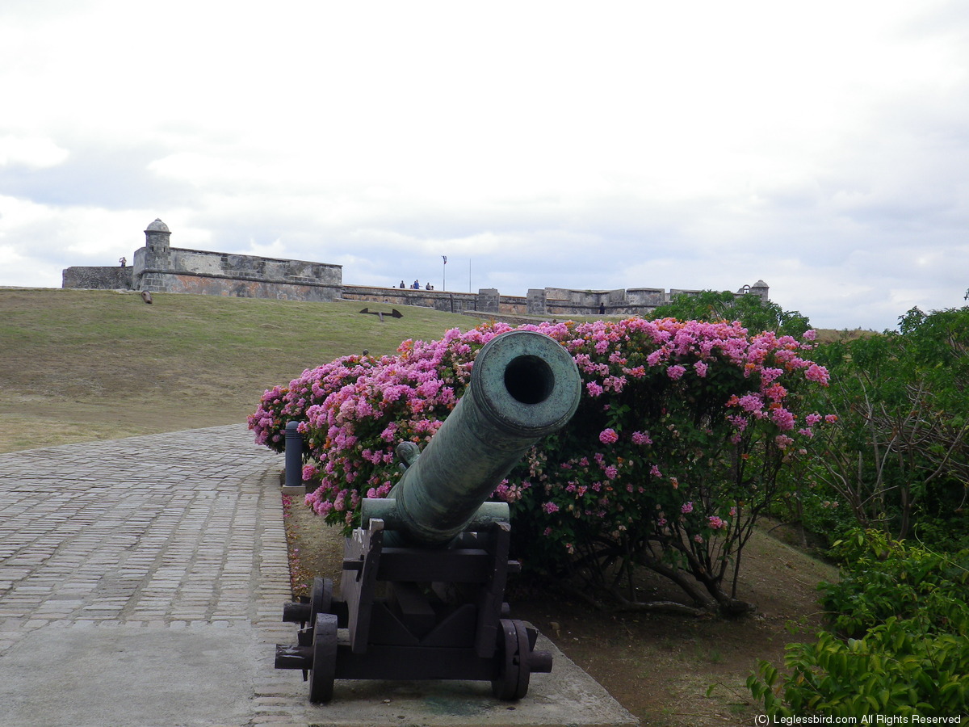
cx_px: 484
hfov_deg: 54.0
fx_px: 952
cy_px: 364
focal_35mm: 34
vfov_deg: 41.8
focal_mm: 6.1
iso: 80
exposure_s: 1/60
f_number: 9.2
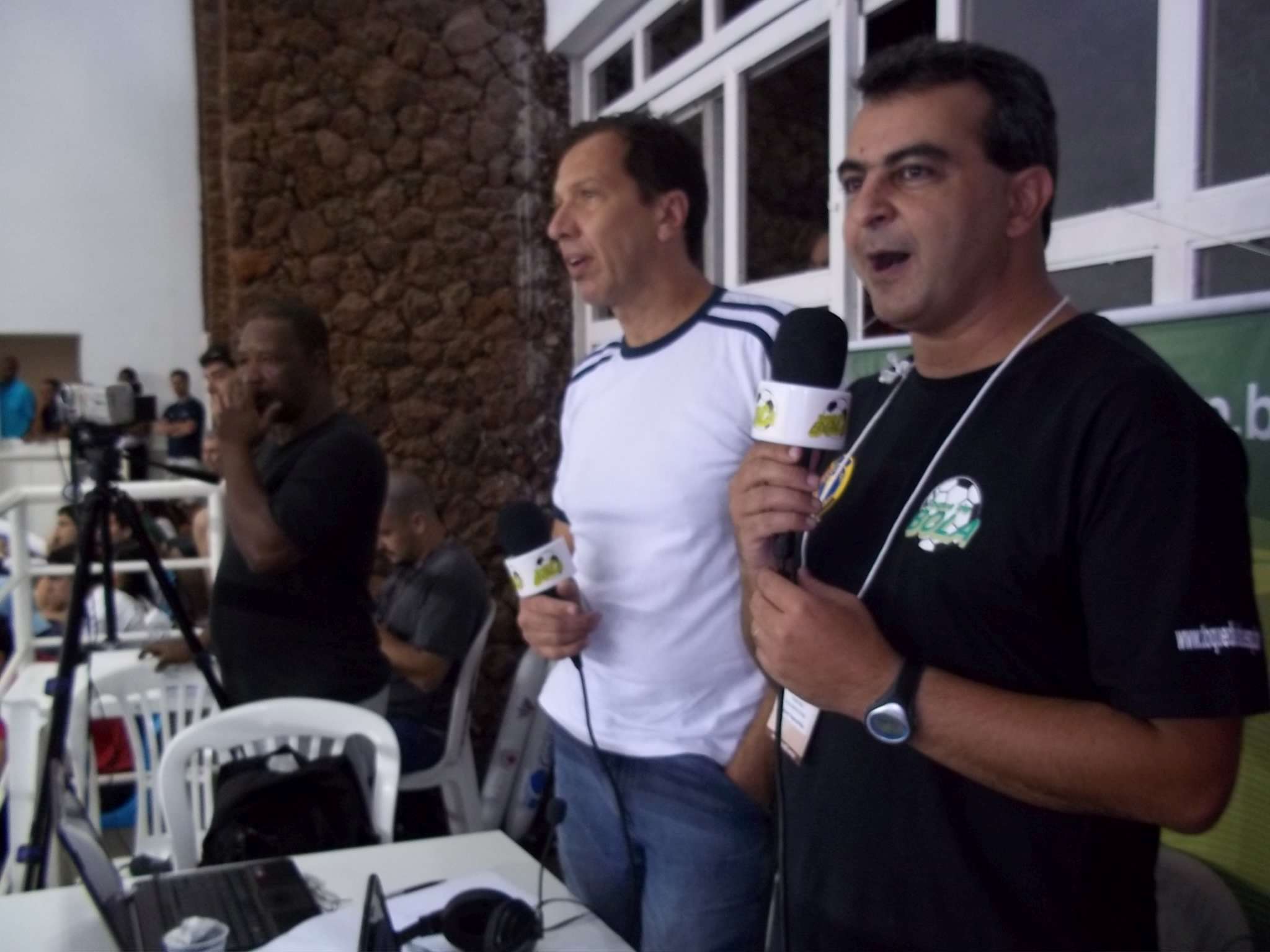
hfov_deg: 51.4
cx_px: 635
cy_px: 476
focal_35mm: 36
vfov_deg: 39.7
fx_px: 1321
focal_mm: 6.5
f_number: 3.1
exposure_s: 1/30
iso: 160
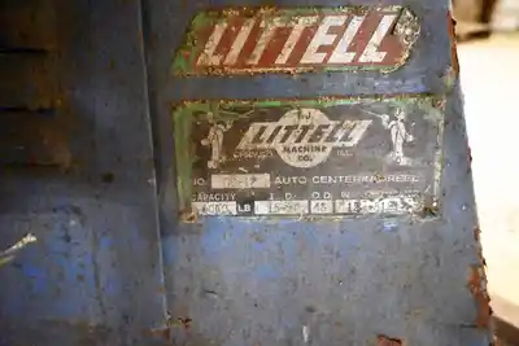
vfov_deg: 53.2
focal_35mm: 24
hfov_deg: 73.7
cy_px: 173
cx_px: 260
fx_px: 346
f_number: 3.5
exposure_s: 1/25
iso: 36000
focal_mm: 16
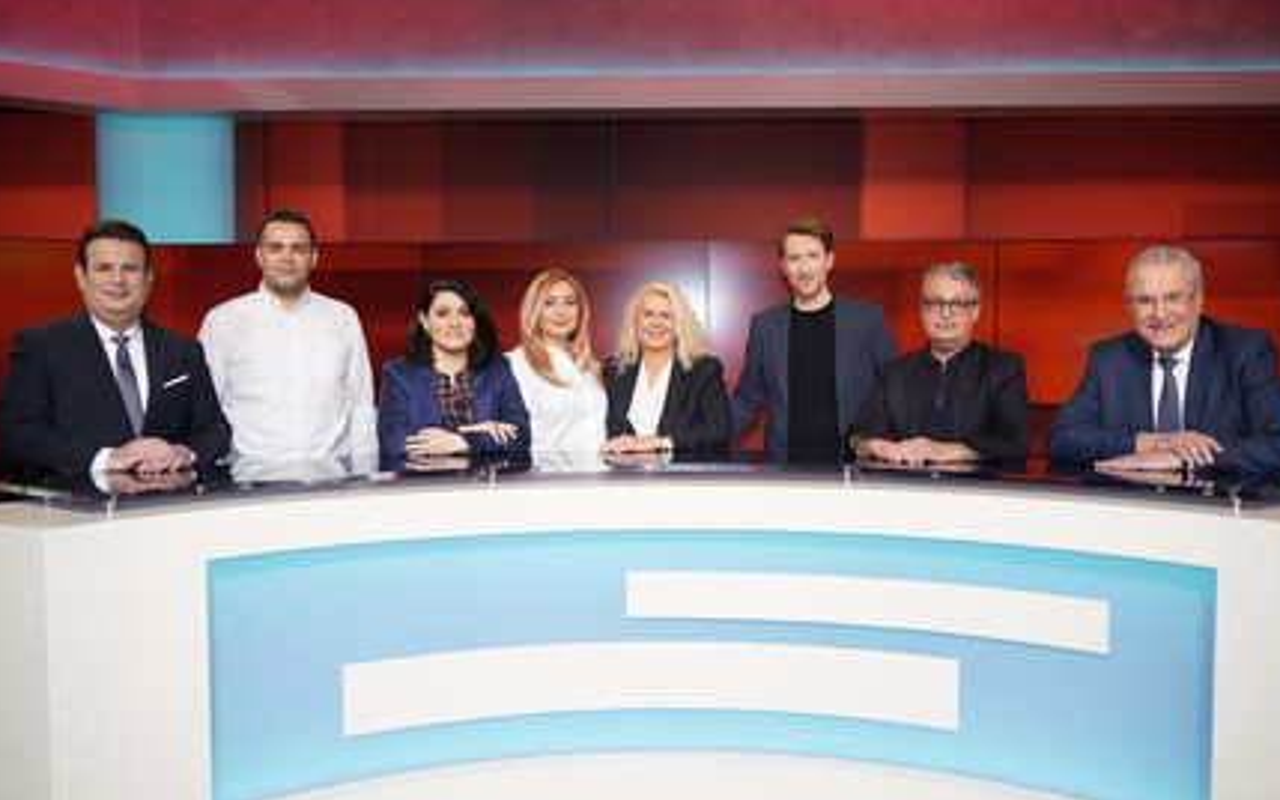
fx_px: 1046
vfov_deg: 41.8
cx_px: 649
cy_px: 442
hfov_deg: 62.9
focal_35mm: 30
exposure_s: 1/125
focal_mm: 28
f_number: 5
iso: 1600
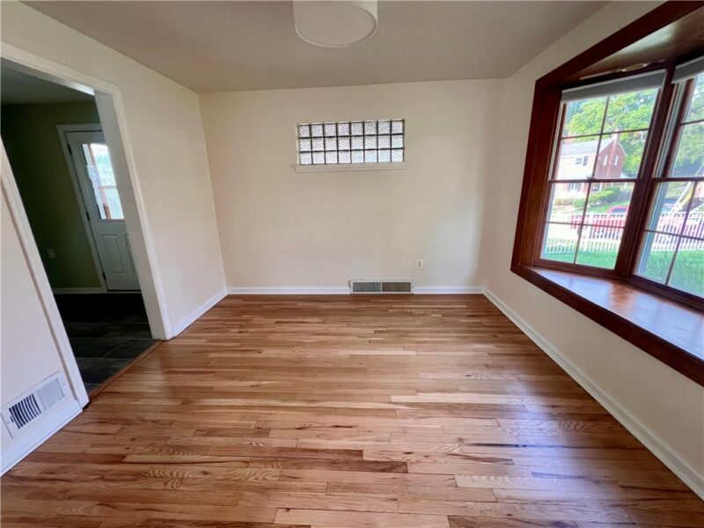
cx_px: 352
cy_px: 264
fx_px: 264
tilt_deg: -14.8
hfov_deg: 106.2
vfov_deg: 89.9
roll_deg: +1.1
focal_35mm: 13
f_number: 1.8
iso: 125
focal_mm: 1.57
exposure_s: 1/99
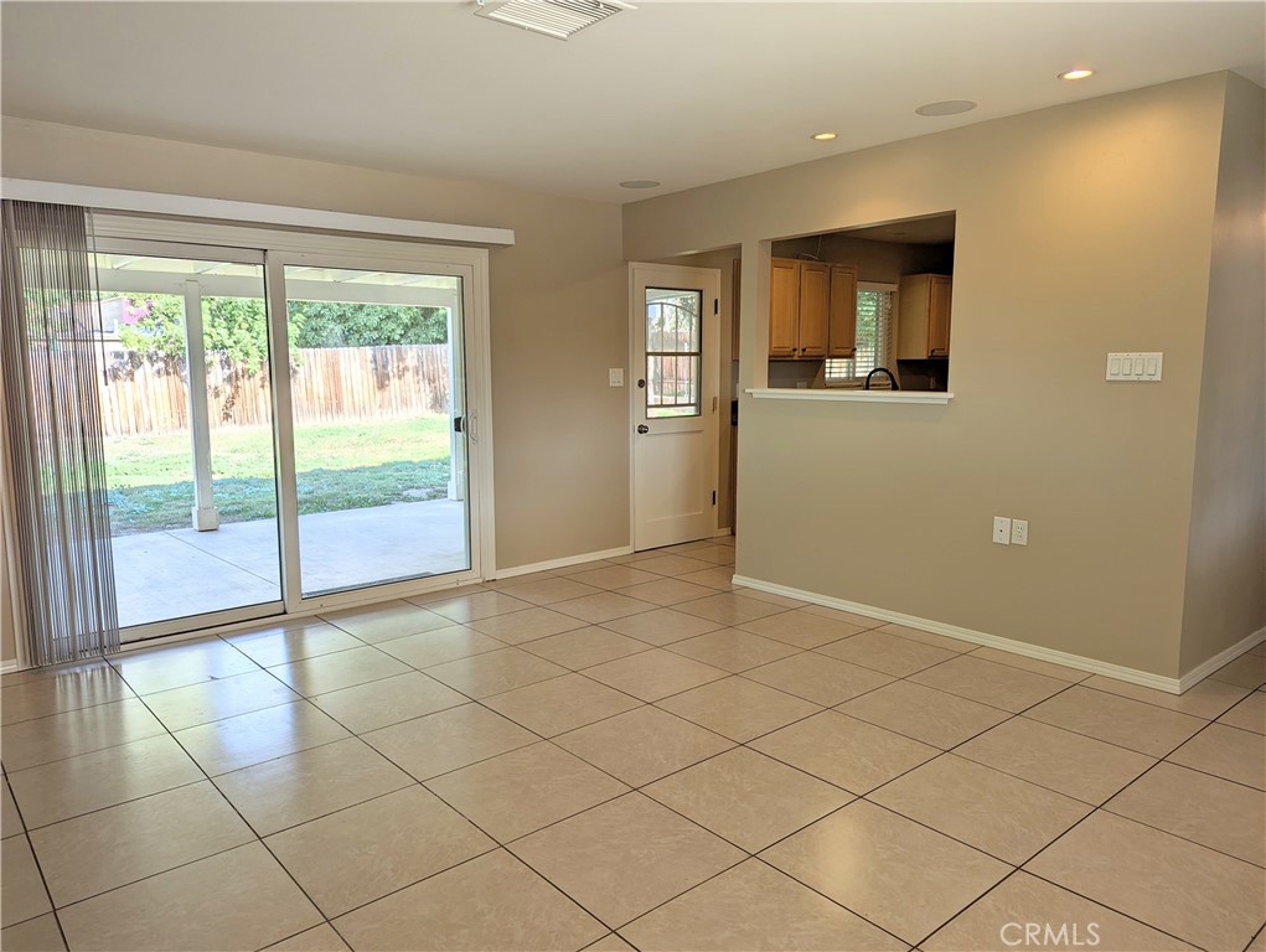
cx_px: 633
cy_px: 476
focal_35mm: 24
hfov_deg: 71.5
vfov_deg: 56.9
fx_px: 879
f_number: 1.85
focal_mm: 6.81
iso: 45
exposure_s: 1/392
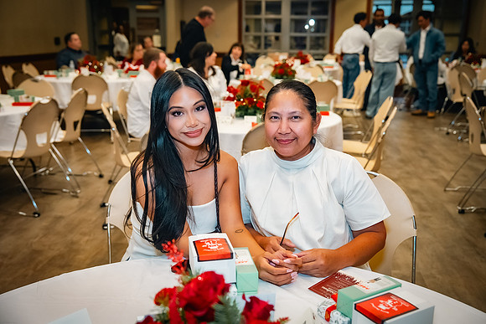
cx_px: 243
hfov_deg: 48.4
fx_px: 540
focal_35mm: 40
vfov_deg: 33.4
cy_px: 162
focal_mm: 40
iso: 1600
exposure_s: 1/100
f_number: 3.5
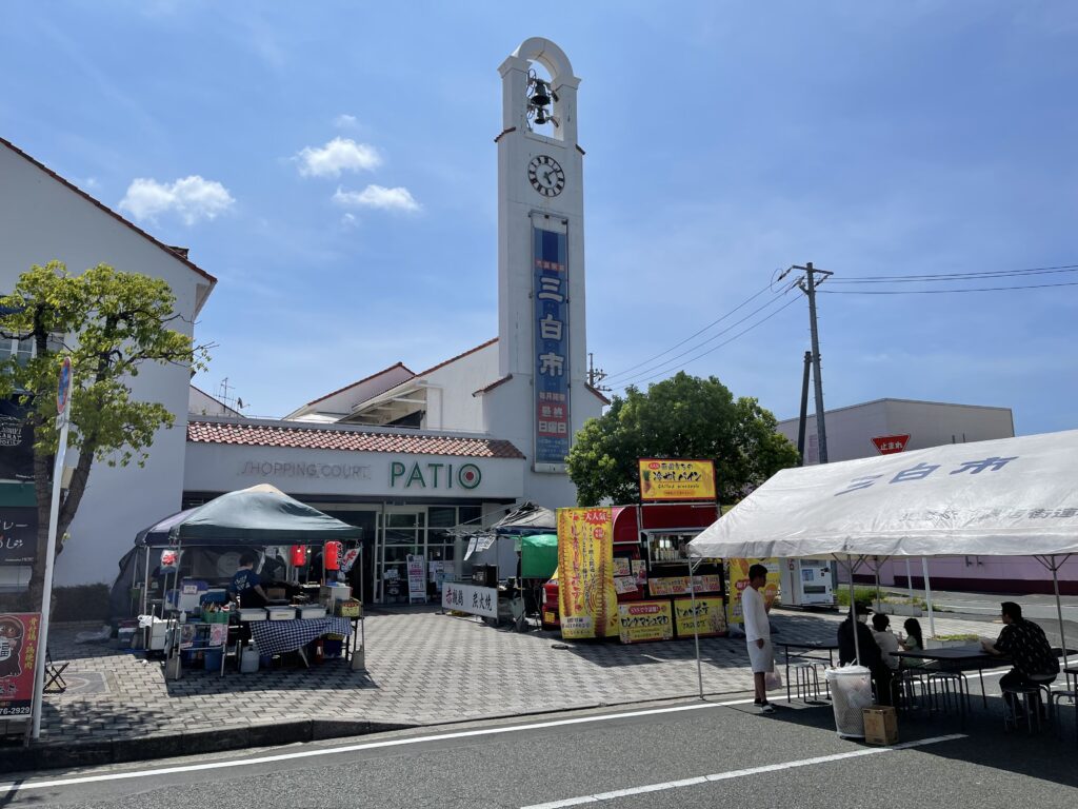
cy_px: 404
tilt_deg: +10.2
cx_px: 539
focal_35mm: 25
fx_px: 779
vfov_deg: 54.9
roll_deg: +0.7
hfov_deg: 69.4
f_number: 1.6
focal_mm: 5.1
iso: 32
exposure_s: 1/8547
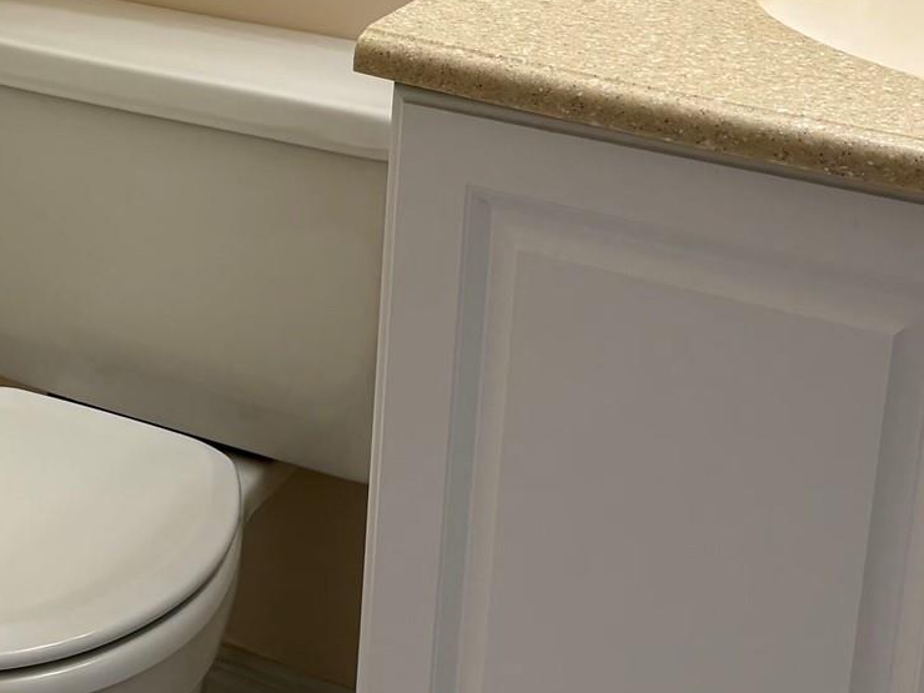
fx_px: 1922
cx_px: 45
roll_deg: +1.9
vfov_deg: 20.2
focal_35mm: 72
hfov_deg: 25.9
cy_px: 145
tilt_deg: -15.7
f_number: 1.6
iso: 64
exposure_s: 1/120
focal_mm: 5.96
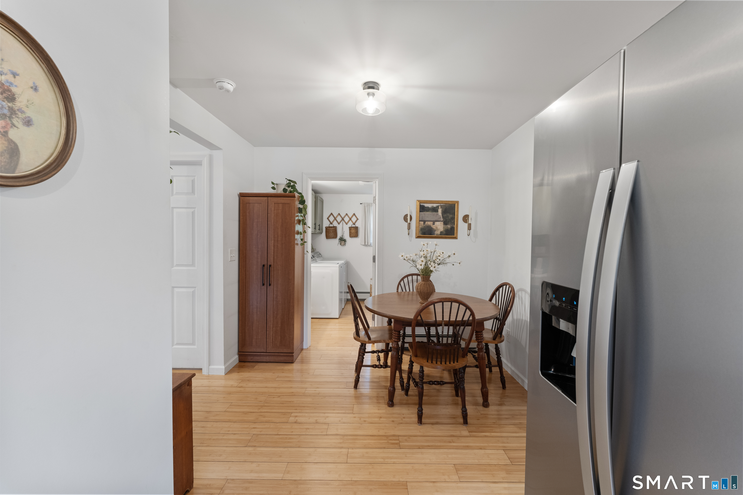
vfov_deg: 81.2
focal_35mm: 14
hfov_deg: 104.3
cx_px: 372
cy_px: 248
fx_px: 289
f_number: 8
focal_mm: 14
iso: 800
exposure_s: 1/6
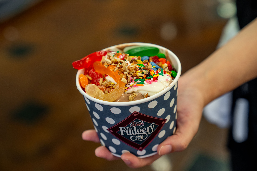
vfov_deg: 19.5
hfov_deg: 28.8
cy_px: 86
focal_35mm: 70
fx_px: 500
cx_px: 128
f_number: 4
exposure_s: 1/160
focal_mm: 70
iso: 1250
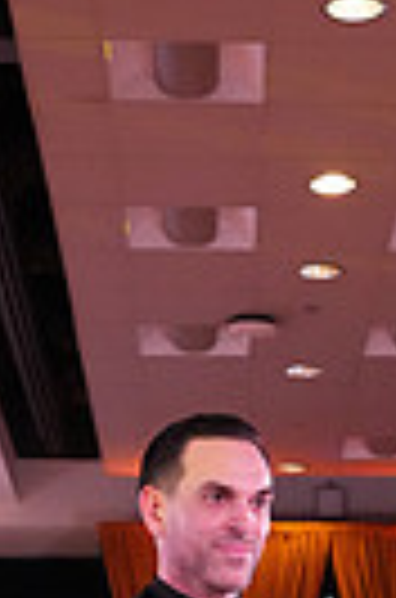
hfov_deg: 9.7
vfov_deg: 13.9
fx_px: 2322
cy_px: 863
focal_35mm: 140
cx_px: 425
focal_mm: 32
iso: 6400
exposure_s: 1/400
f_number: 5
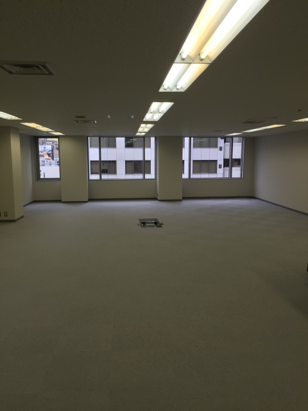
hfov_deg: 48.2
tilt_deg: -7.4
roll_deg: -0.6
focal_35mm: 29
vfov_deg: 61.7
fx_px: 344
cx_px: 154
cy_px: 206
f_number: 2.2
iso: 40
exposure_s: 1/120
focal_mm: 4.15
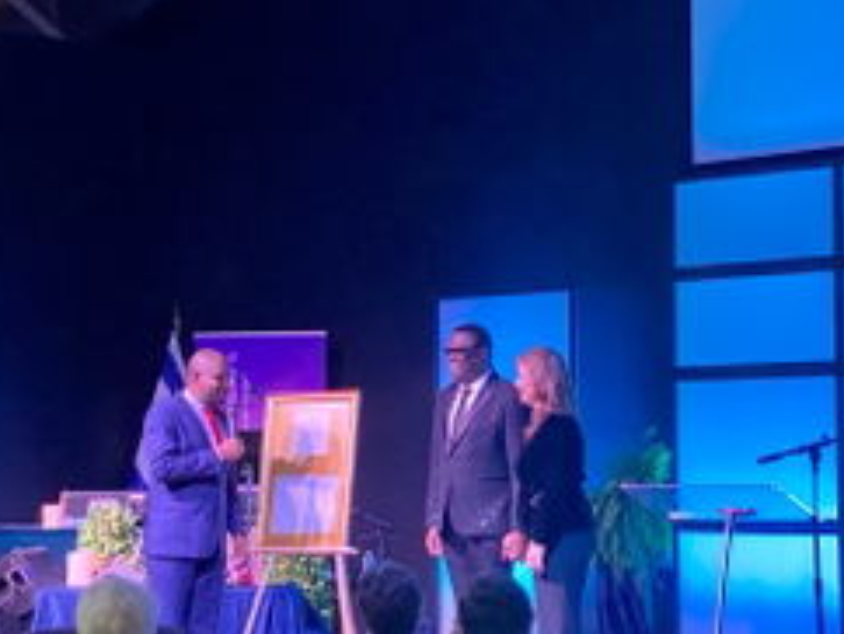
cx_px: 366
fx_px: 2514
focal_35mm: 103
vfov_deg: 14.4
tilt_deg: +4.0
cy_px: 286
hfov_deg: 19.1
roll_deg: +0.0
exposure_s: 1/60
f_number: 2
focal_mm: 6
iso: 500
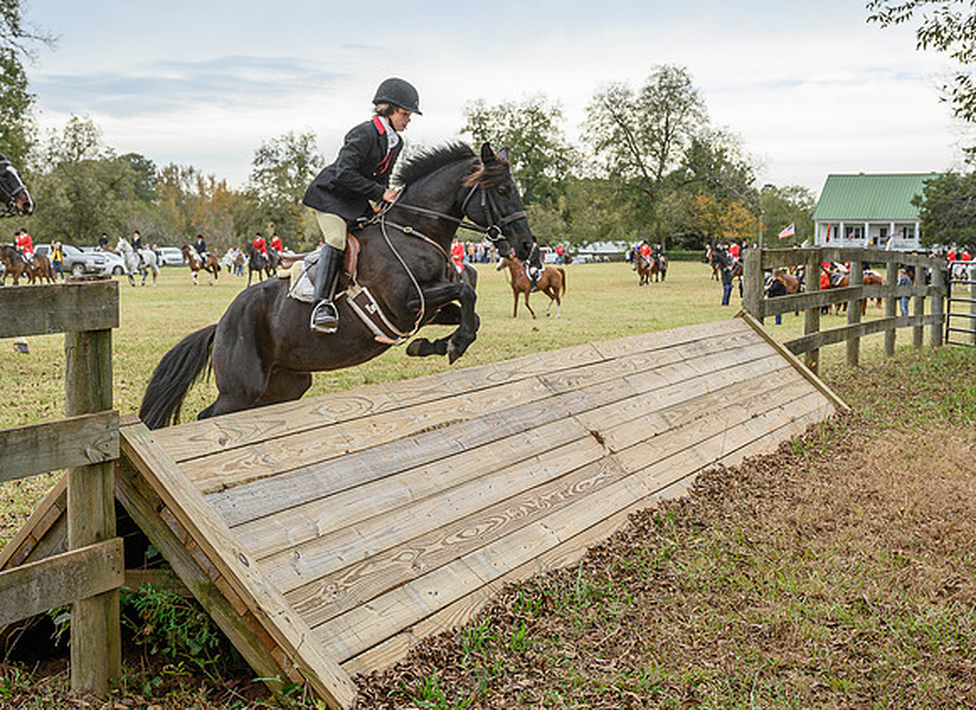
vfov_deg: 27.0
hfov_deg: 36.5
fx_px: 1479
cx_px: 526
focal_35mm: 53
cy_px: 360
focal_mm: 41
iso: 400
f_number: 5
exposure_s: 1/640
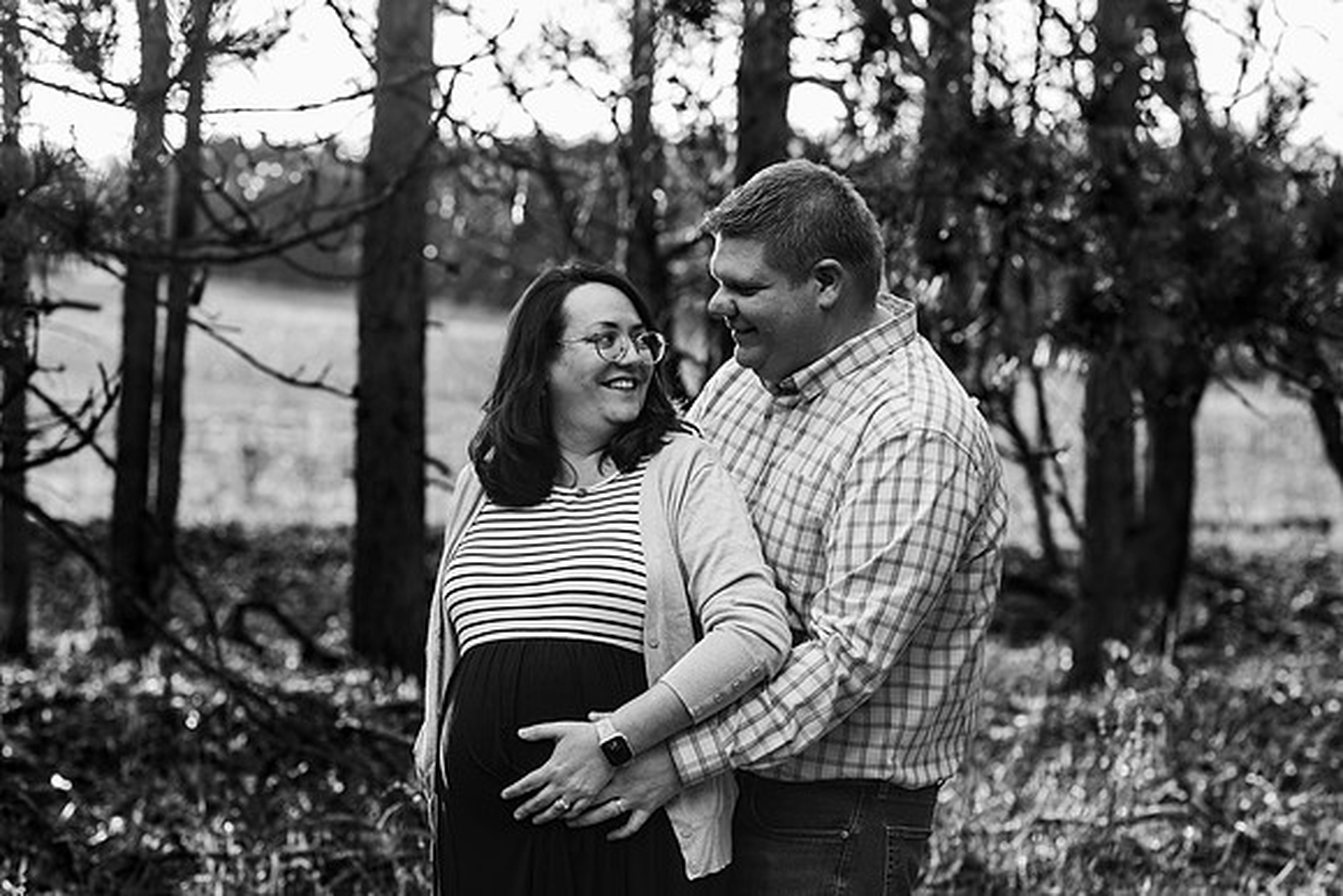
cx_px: 686
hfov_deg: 23.1
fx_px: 3292
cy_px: 448
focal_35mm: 88
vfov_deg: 15.5
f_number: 4
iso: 200
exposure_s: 1/200
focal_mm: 85
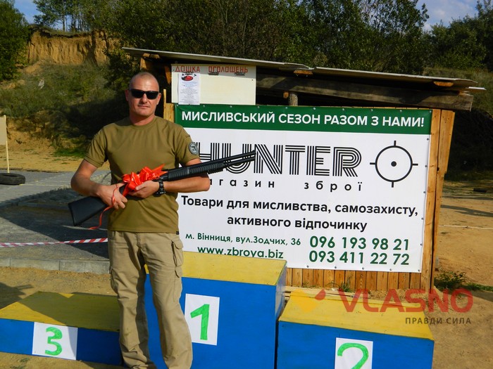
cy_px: 184
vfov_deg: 35.1
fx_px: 584
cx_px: 246
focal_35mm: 41
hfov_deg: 45.8
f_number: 9.8
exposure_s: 1/320
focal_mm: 7.3
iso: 80
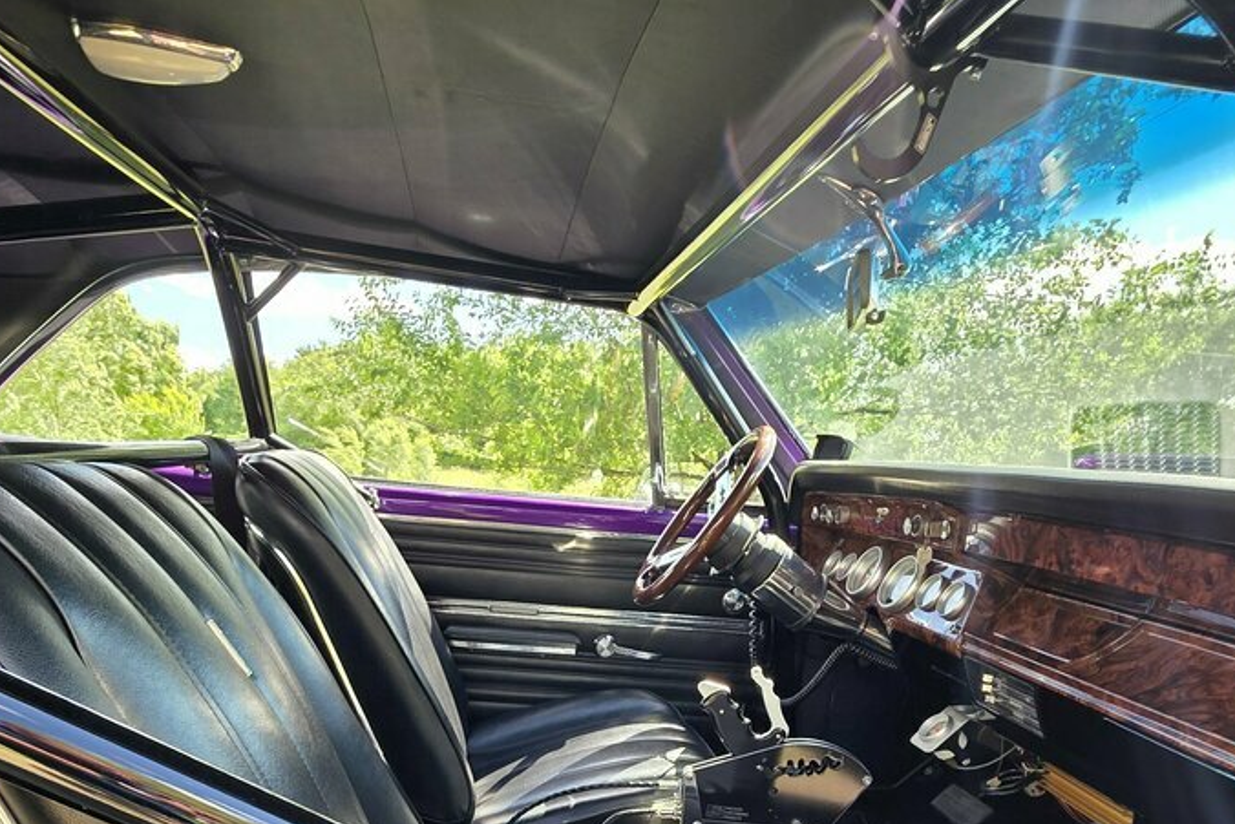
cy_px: 808
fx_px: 823
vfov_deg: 45.6
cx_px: 517
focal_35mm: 24
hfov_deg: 73.2
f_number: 1.9
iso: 32
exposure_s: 1/120
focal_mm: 2.2
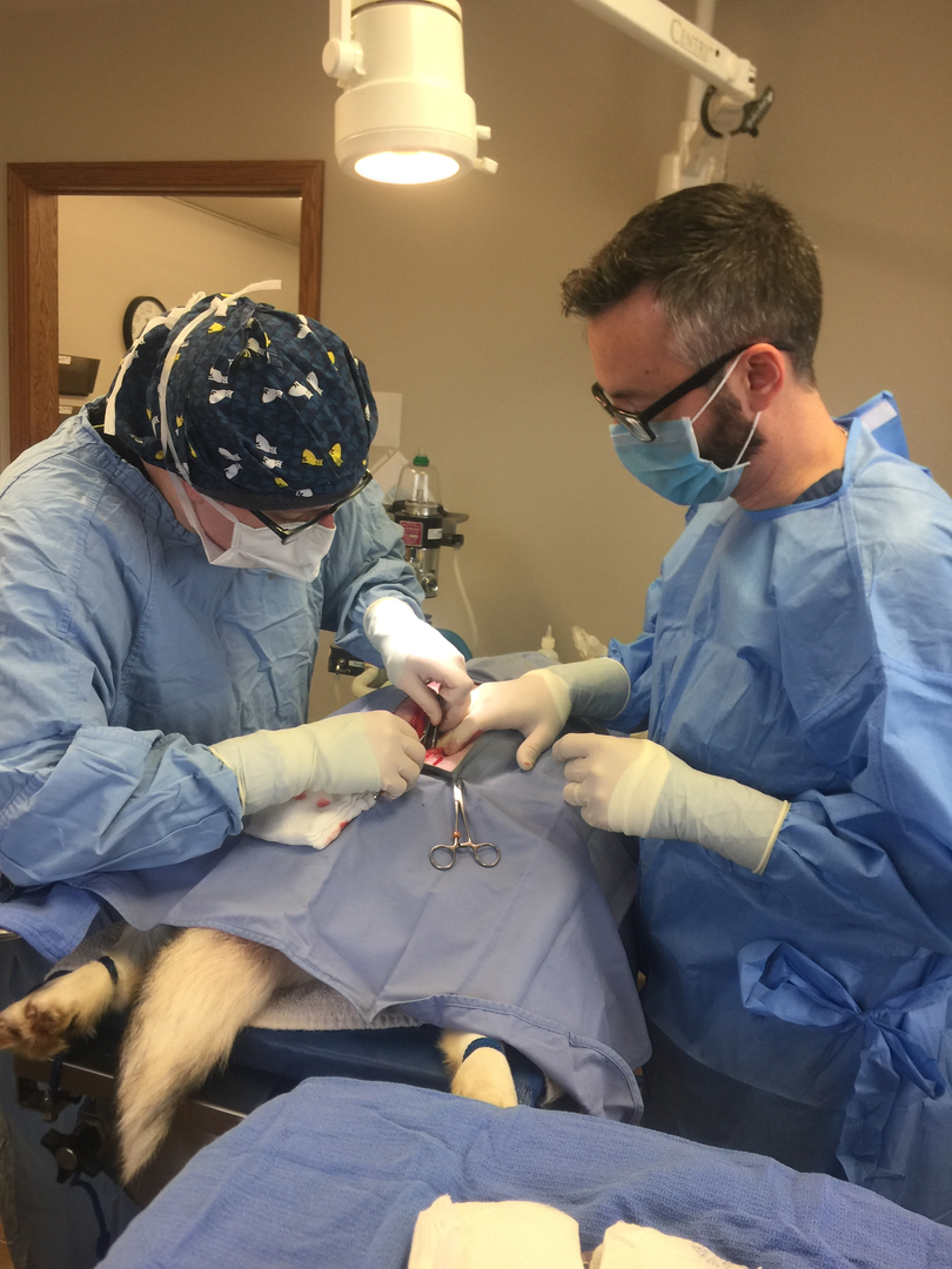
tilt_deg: -9.1
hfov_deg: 48.2
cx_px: 476
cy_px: 634
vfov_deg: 61.7
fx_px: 1063
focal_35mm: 29
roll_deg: -4.6
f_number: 2.2
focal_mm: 4.15
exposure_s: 1/30
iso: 32
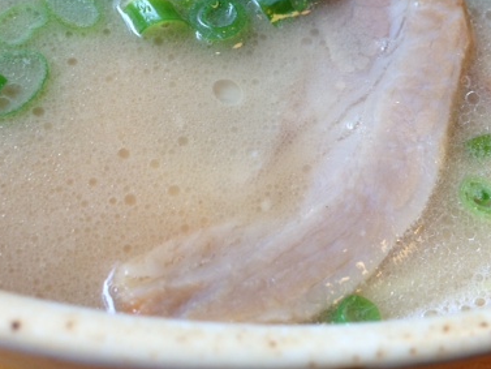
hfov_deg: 34.1
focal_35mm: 56
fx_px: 795
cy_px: 111
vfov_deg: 25.9
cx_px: 324
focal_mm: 4.13
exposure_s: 1/40
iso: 50
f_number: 2.4
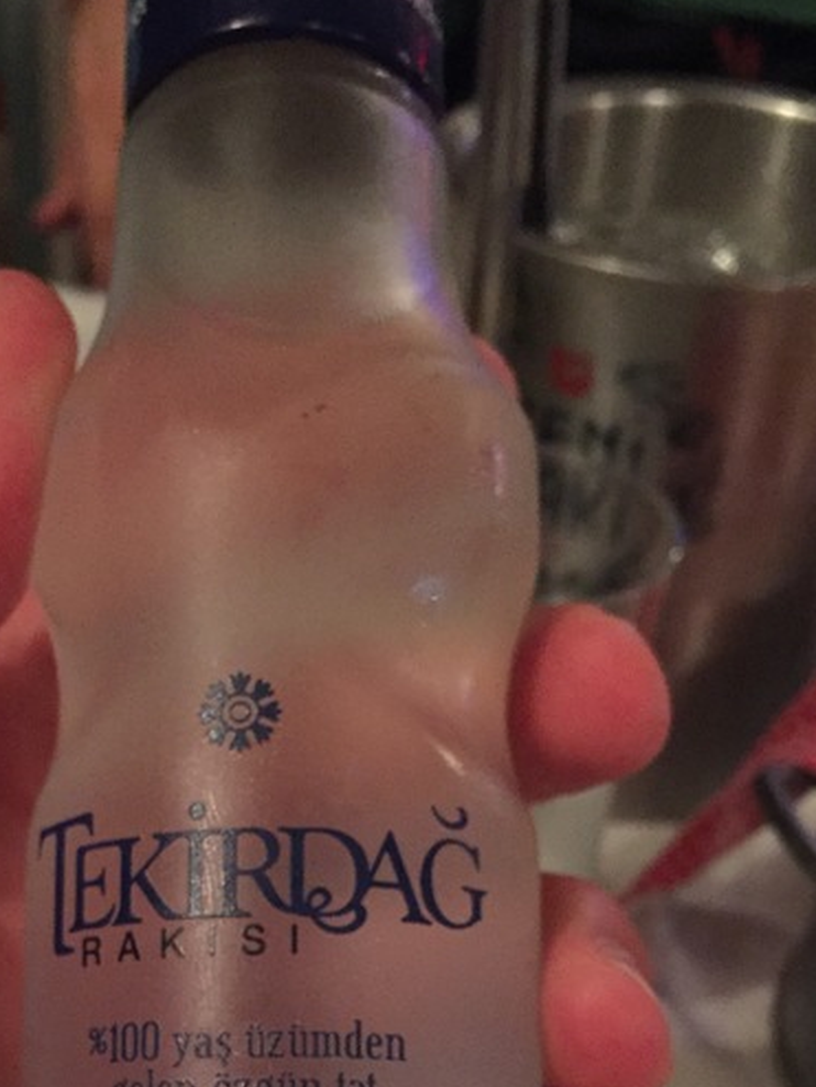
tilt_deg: -41.2
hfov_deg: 26.9
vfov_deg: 33.8
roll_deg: -2.4
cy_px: 953
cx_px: 273
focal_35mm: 54
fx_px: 1696
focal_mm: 4.15
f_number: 2.2
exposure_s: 1/17
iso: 640
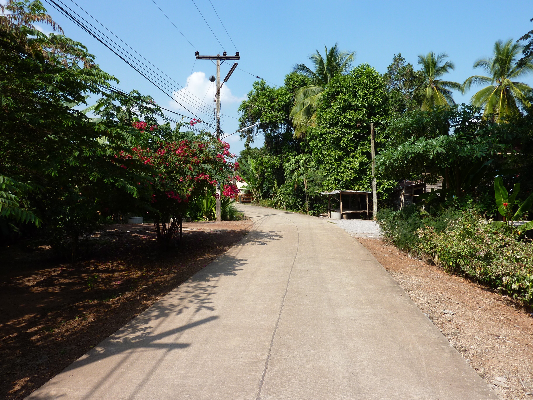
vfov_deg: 54.9
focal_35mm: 25
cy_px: 200
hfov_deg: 69.4
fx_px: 385
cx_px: 266
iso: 80
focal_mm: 4.1
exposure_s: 1/500
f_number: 4.5
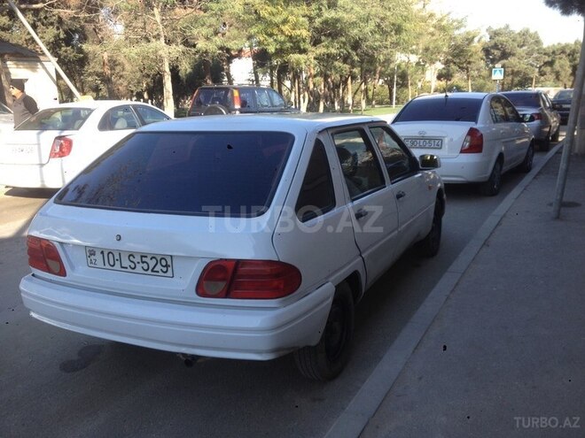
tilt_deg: -14.4
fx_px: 591
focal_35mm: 35
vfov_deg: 40.7
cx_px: 292
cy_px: 219
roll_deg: +2.6
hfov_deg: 52.6
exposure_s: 1/421
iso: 50
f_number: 2.4
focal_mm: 4.28
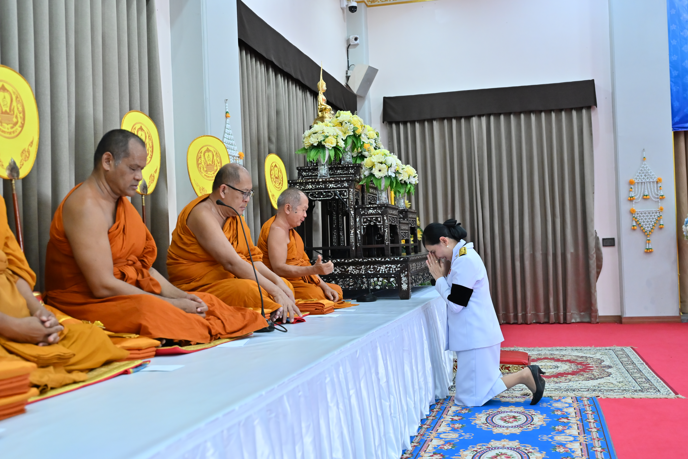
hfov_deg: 48.5
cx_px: 344
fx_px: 764
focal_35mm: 40
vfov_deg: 33.4
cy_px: 230
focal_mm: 40
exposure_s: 1/125
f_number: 4
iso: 2500
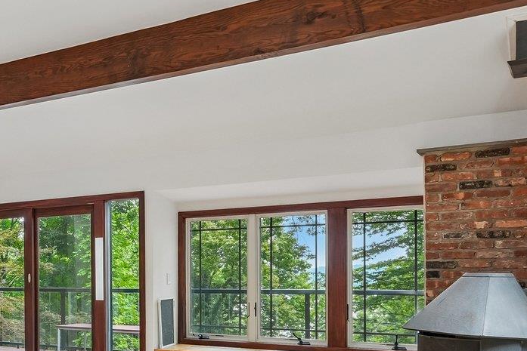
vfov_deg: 27.4
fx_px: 710
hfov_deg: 35.1
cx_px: -48
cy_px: 268
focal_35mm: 48
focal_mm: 16.5
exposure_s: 1/30
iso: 250
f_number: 8
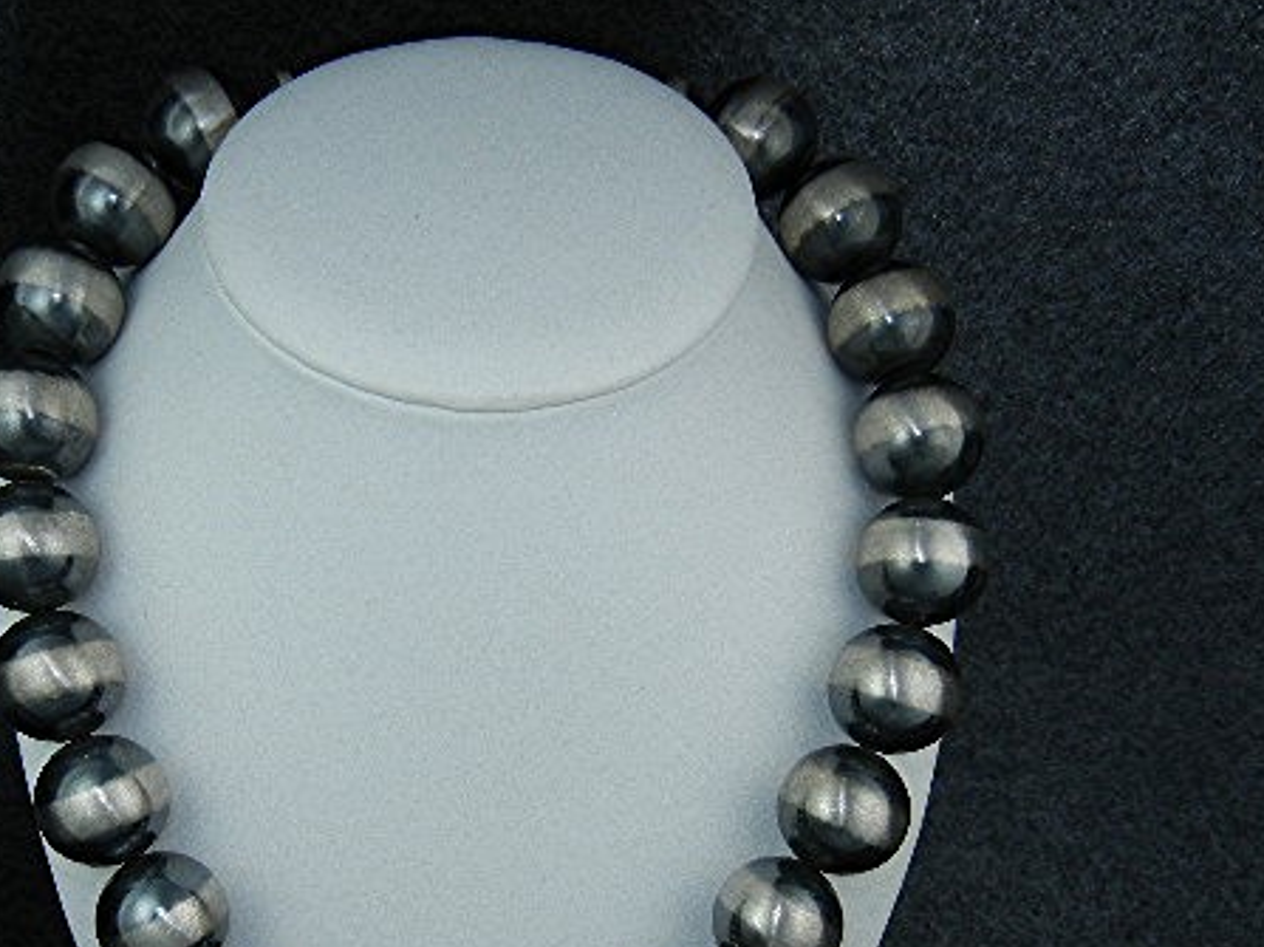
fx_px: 1570
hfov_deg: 43.5
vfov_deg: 33.2
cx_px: 478
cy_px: 664
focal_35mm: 43
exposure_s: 1/35.1
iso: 174
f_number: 3.5
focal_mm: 5.4
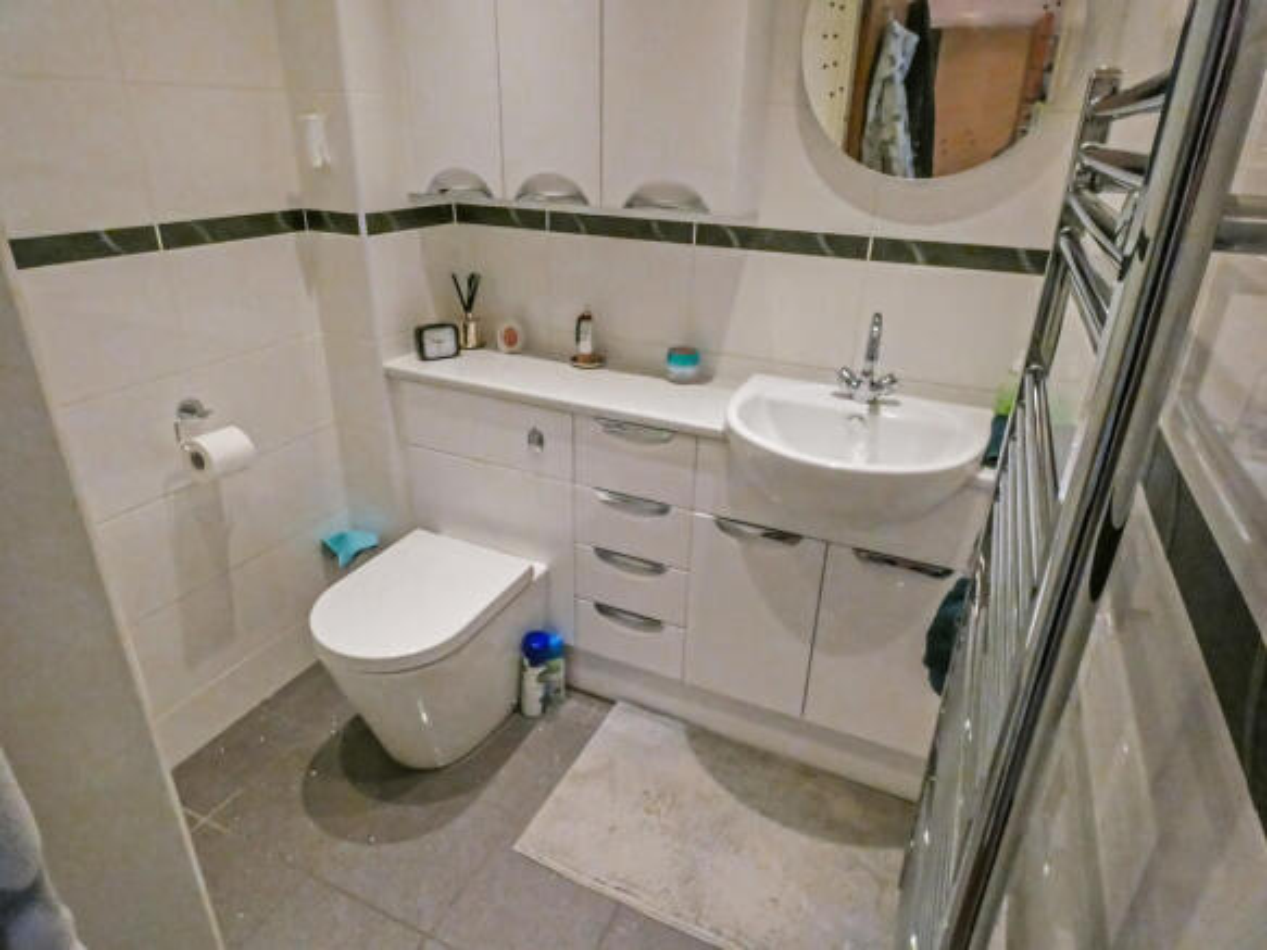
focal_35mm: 20
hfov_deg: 81.8
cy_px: 475
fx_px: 732
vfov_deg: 66.0
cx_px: 634
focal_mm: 3.6
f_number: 3.2
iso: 1250
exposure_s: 1/320
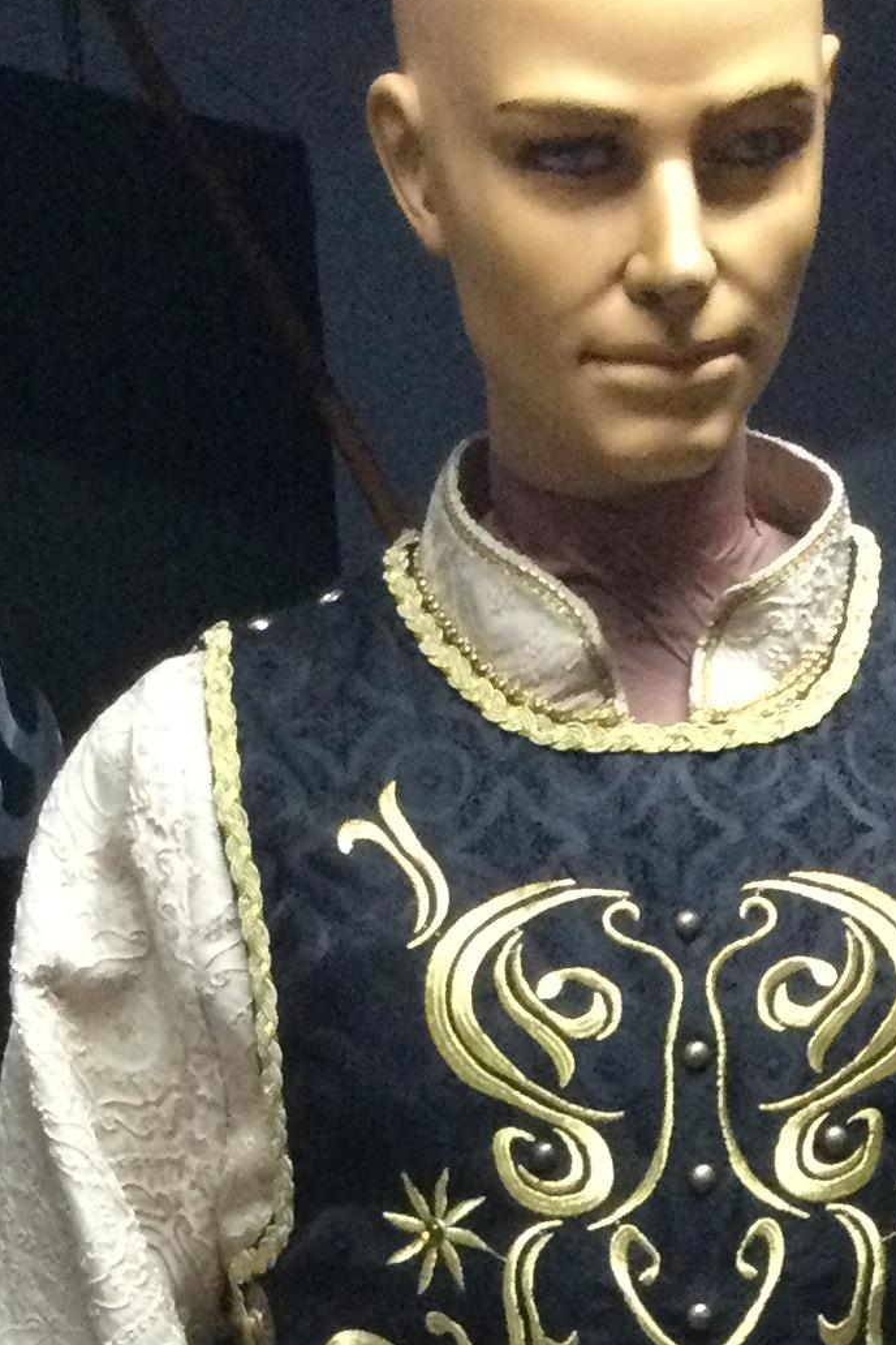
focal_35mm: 102
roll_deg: +5.5
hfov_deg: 13.4
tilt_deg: -15.0
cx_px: 529
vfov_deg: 18.4
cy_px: 1815
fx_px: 3808
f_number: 2.4
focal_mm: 3.3
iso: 250
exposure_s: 1/33
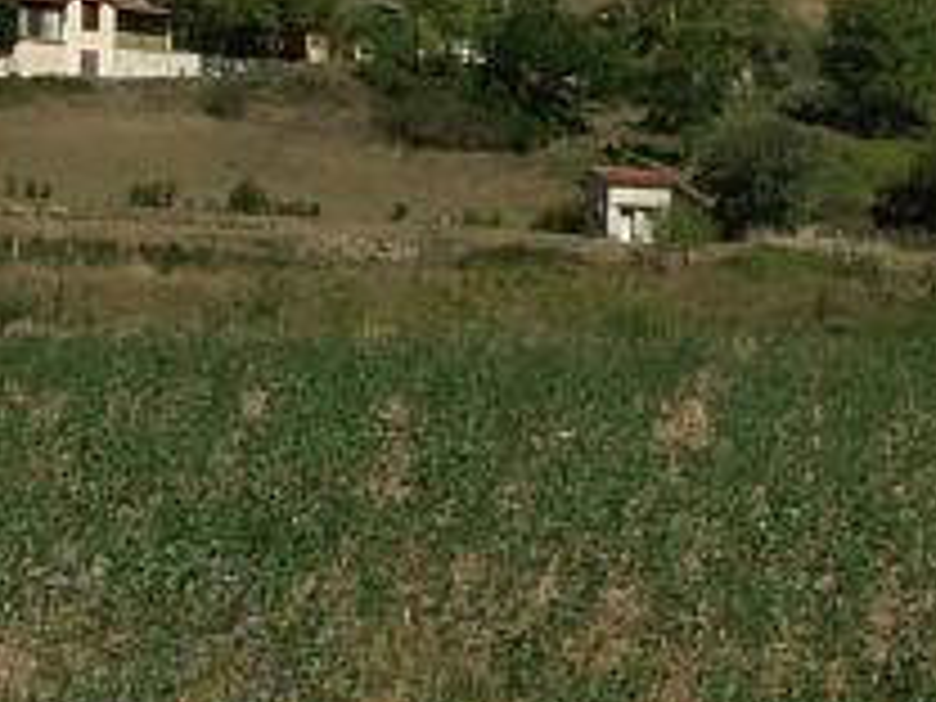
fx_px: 4002
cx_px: 752
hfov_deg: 13.3
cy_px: -166
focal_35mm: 148
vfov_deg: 9.9
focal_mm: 7.78
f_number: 8
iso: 64
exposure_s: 1/500
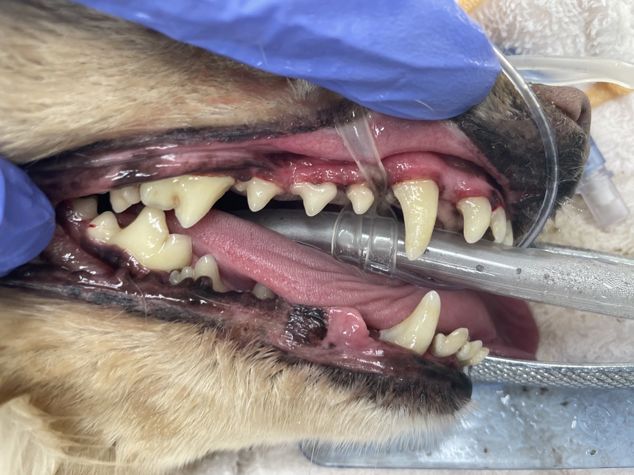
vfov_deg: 53.1
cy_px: 238
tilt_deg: -74.0
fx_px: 476
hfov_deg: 67.3
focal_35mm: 26
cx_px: 317
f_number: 1.6
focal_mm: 4.2
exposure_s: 1/100
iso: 100
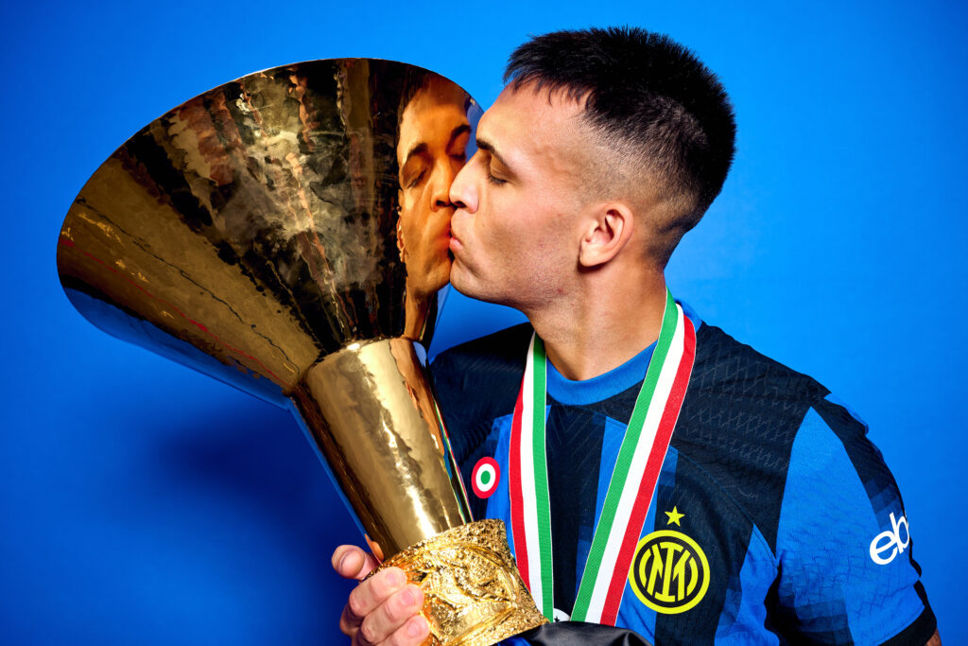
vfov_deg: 36.9
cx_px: 484
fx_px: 968
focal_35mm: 36
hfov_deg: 53.1
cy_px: 323
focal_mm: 36
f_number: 6.3
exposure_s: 1/160
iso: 200
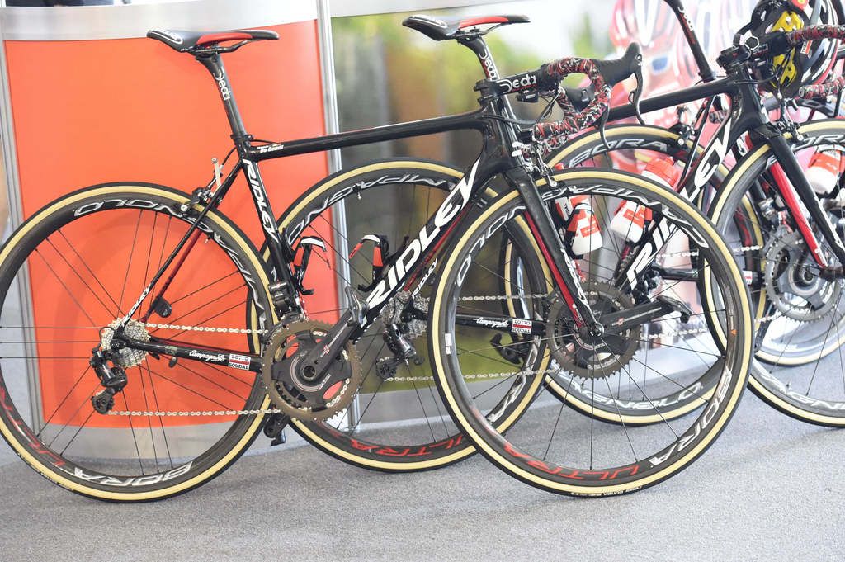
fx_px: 2463
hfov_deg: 19.5
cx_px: 422
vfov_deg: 13.0
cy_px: 281
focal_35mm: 105
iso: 16000
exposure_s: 1/400
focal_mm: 105
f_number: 4.5
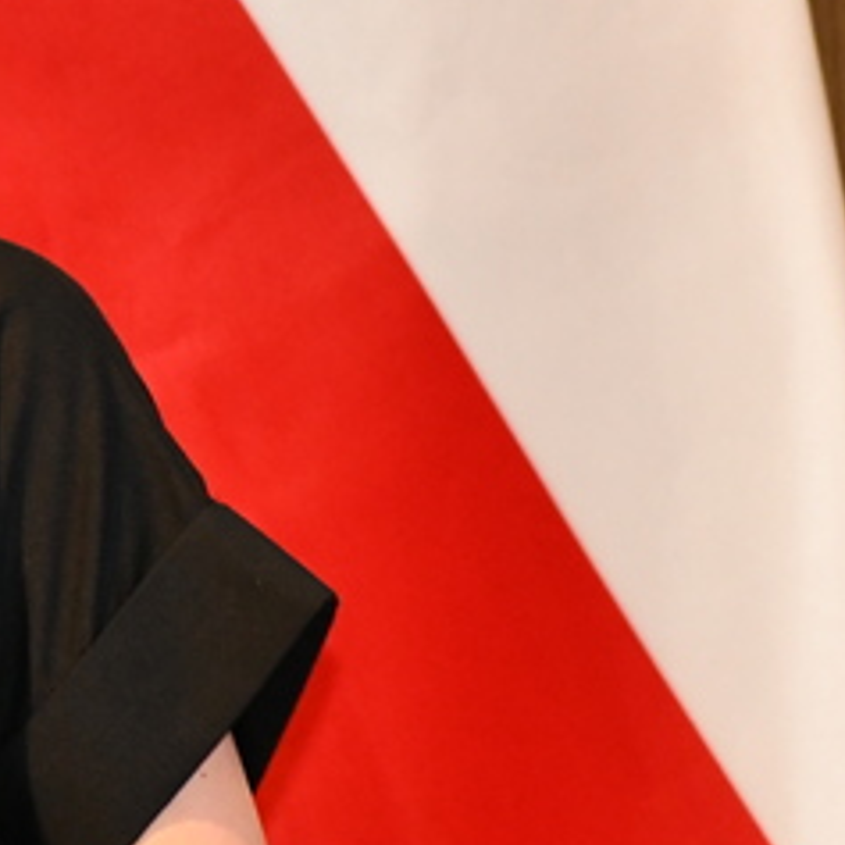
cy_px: 403
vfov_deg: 4.0
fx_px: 11958
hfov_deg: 4.0
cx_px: -278
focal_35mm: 433
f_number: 5
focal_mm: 112
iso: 3600
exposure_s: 1/125
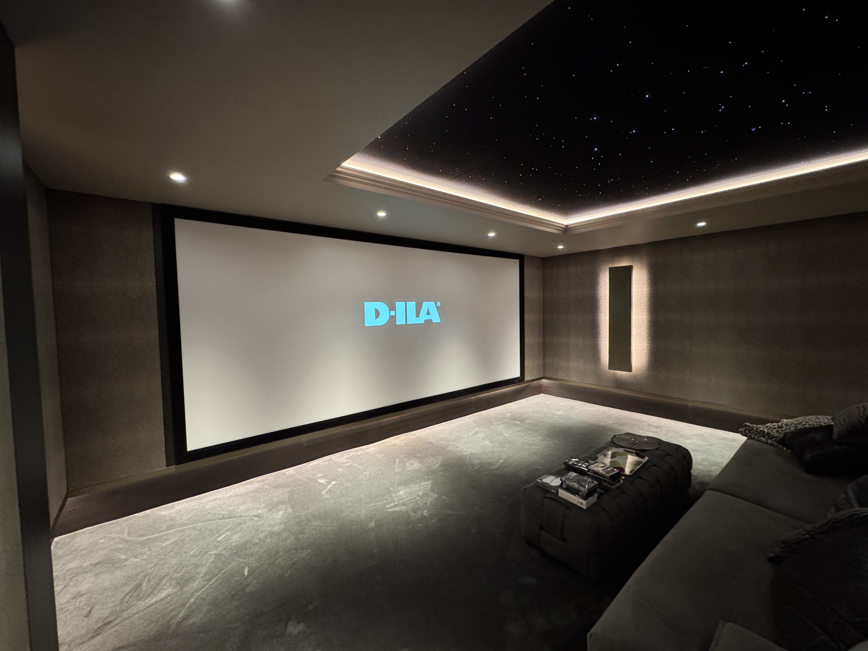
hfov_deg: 102.1
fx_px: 351
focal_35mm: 14
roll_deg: +0.9
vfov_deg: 85.7
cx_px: 434
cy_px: 326
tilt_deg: -2.6
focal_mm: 2.22
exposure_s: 1/60
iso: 1000
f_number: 2.2
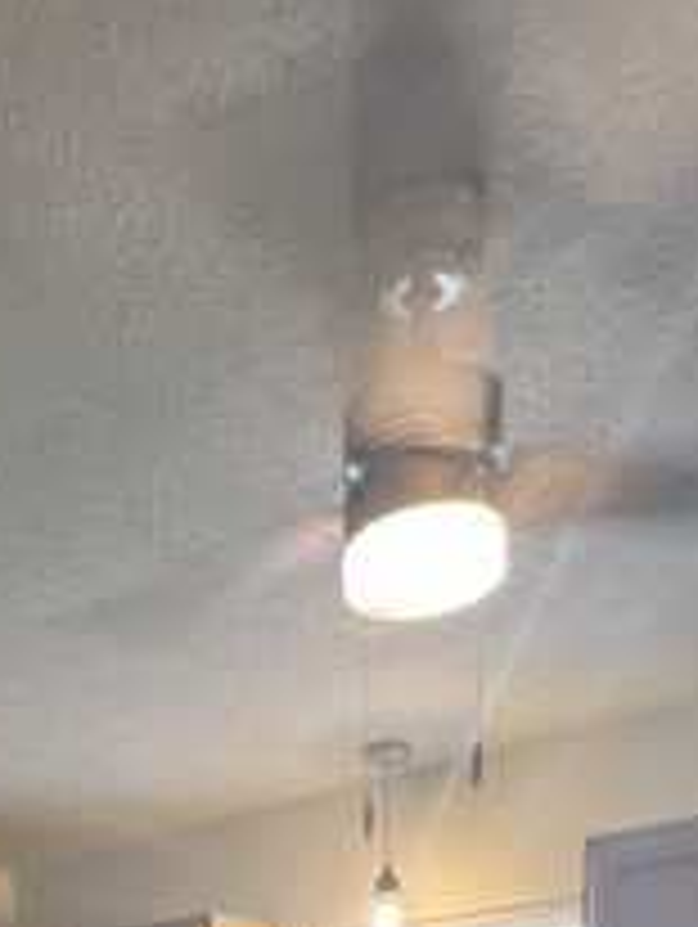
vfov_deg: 26.4
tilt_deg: -16.4
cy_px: 1487
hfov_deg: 33.9
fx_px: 1127
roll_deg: +3.5
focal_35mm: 42
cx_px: 198
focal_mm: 1.57
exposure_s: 1/60
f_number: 1.8
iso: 160
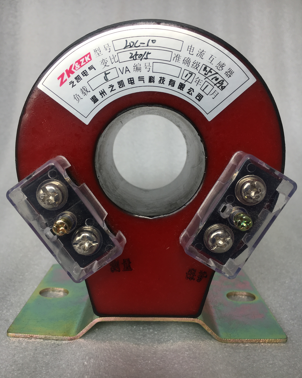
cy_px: 200
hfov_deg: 47.1
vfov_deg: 57.1
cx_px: 151
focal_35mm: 31
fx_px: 346
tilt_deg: -12.3
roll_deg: -0.9
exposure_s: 1/375
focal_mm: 4.15
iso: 25
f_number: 2.2
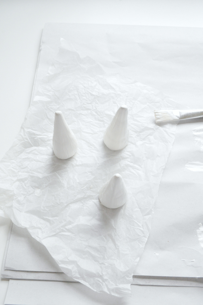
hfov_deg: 39.9
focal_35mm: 33
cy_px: 152
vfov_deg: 57.3
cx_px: 102
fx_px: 280
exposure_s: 1/125
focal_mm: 22
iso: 1600
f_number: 10
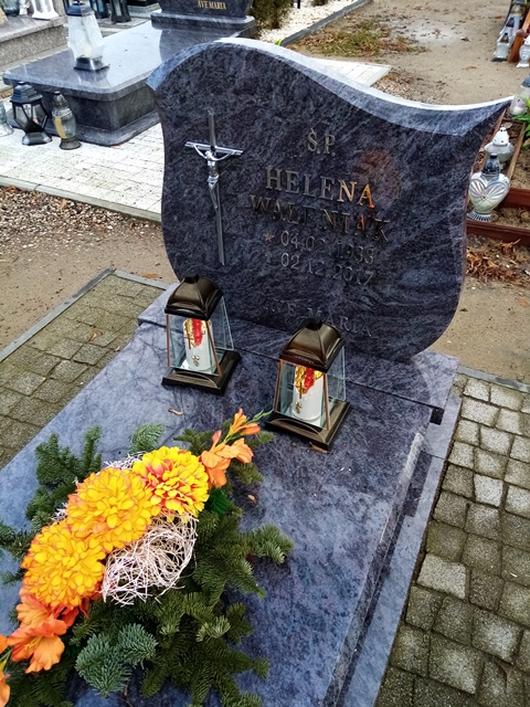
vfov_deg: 67.3
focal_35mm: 26
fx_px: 531
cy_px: 354
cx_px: 265
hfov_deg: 53.1
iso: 108
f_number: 1.8
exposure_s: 1/137
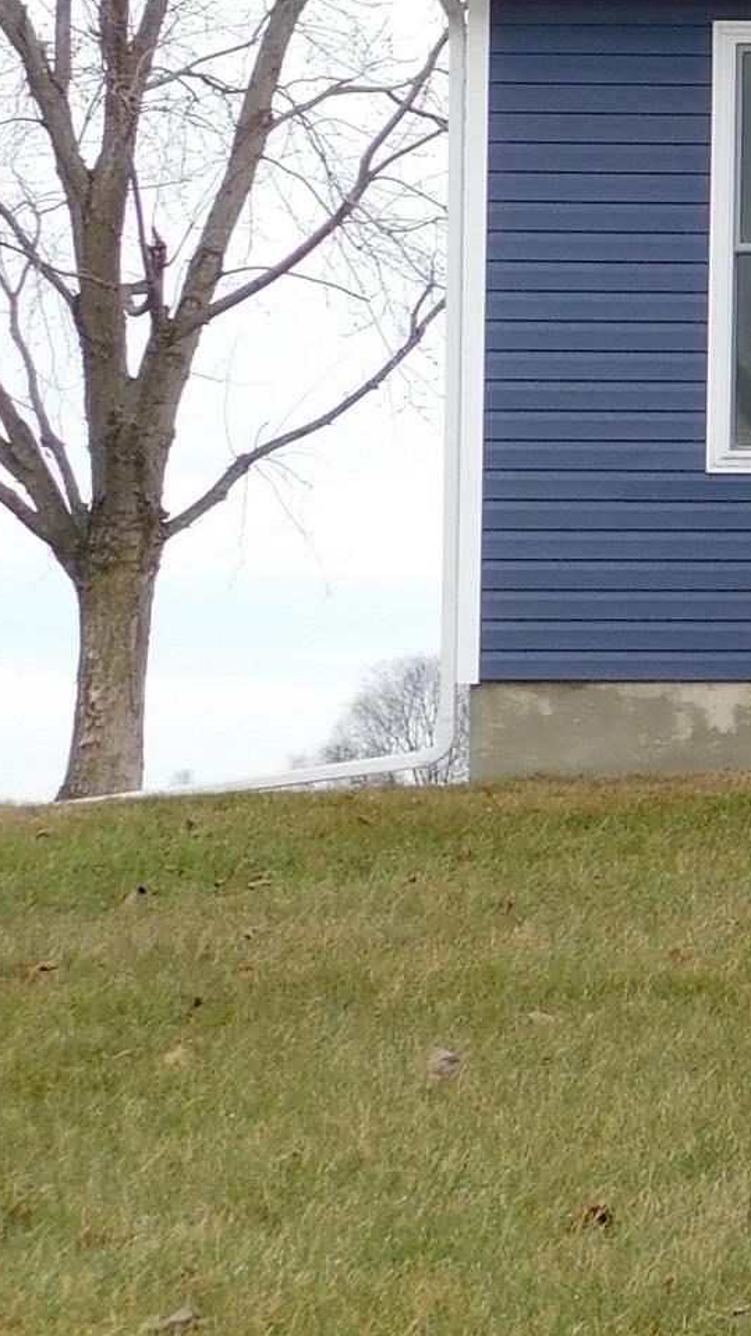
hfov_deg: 5.7
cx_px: 1719
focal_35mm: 206
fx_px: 7297
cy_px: 1
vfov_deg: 10.4
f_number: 4
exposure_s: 1/400
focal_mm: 10.4
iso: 125
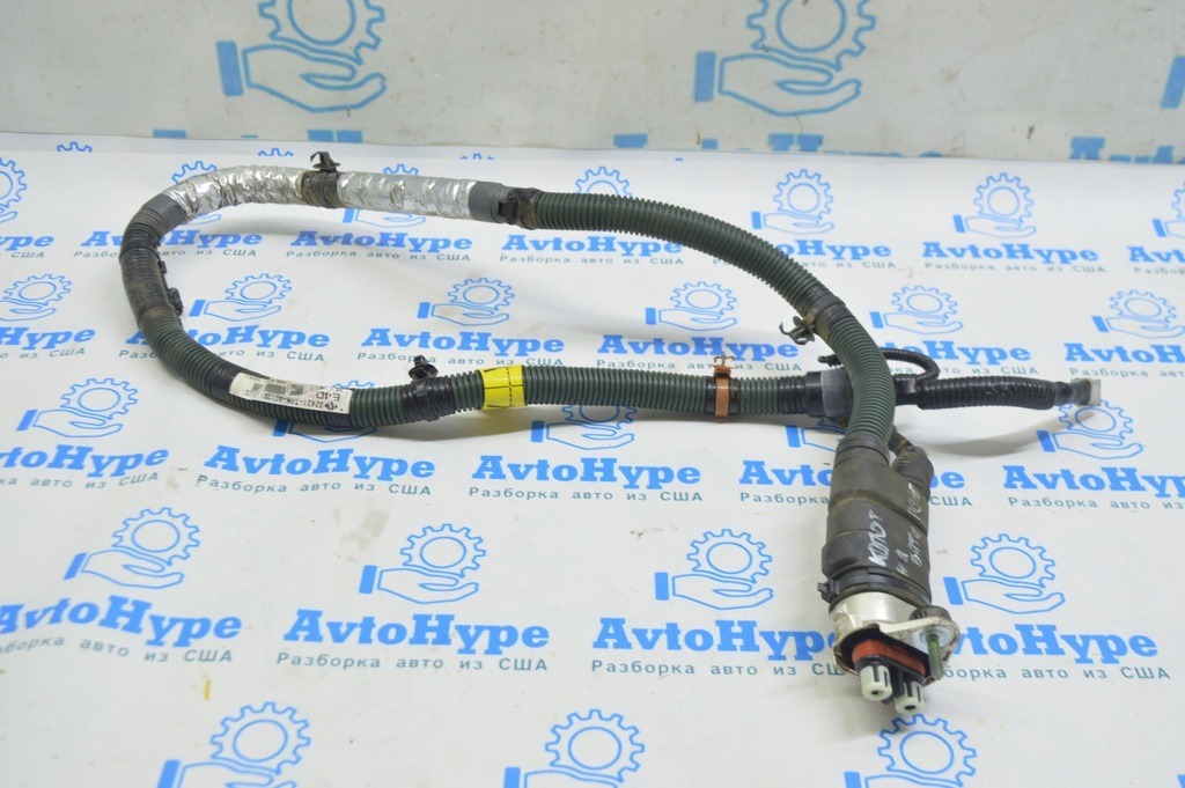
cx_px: 592
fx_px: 1332
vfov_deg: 33.0
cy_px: 394
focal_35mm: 40
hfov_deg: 48.0
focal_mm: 27
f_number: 5.6
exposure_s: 1/20
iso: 400
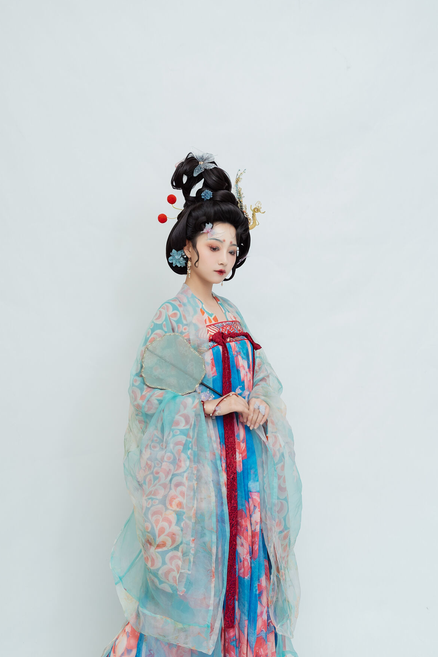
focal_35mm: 51
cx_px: 219
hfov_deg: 26.5
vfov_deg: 38.9
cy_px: 330
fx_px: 931
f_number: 2.8
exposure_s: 1/125
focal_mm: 50
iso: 100
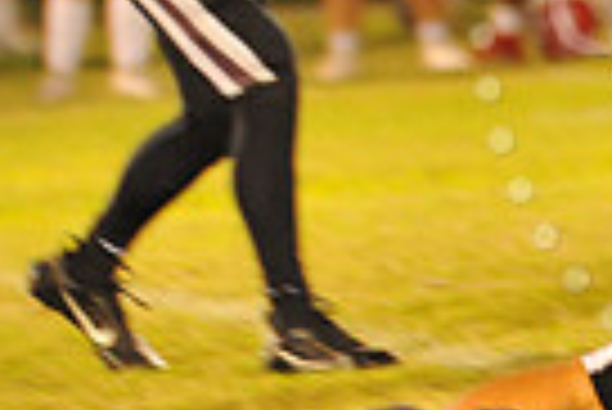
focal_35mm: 850
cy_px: 9
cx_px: 900
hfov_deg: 2.4
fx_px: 14465
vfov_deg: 1.6
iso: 5000
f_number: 5
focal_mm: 200
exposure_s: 1/160
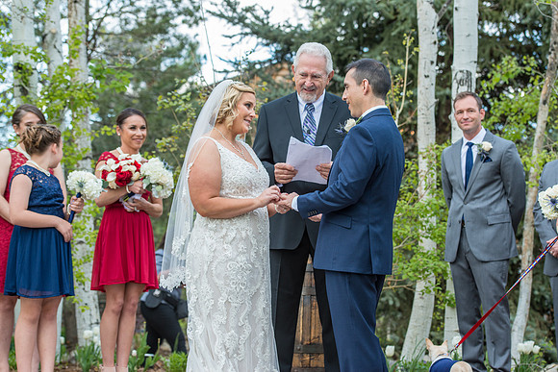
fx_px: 1333
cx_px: 279
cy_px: 186
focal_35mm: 86
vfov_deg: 15.9
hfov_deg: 23.6
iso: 400
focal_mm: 86
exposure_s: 1/200
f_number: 5
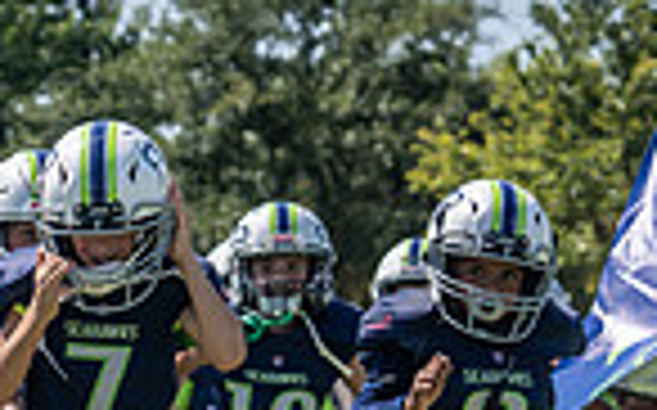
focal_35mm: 287
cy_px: 439
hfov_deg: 7.3
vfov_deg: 4.6
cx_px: 94
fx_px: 5135
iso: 100
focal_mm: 70
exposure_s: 1/1250
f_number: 4
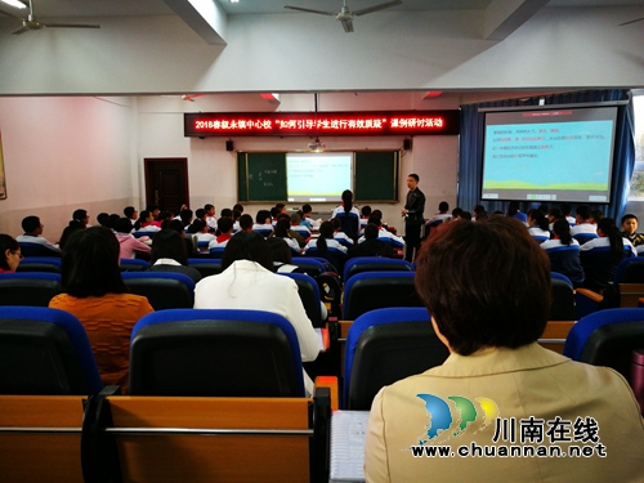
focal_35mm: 27
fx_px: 502
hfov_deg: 65.3
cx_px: 322
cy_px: 242
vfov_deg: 51.4
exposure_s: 1/33.3
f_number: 2.2
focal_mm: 4.5
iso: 250
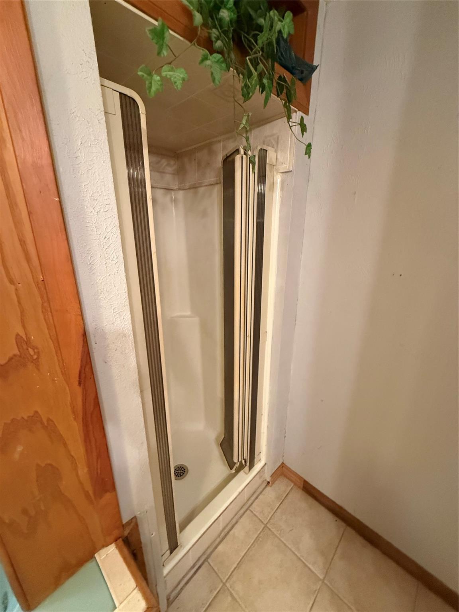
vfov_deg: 102.1
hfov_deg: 85.7
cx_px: 230
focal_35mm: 14
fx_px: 248
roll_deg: +1.4
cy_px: 306
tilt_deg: -16.9
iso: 640
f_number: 2.2
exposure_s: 1/60
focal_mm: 2.22
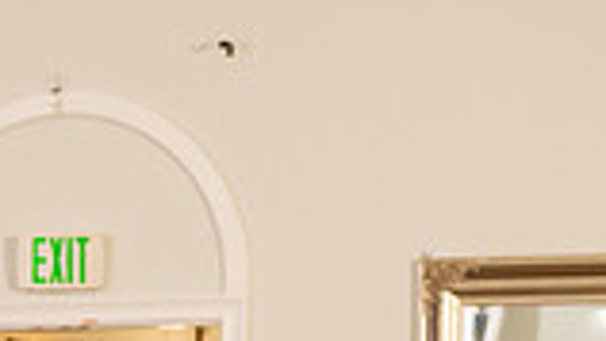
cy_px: 734
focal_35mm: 173
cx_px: -134
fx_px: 2781
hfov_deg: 12.1
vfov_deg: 6.7
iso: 500
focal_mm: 45
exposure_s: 1/160
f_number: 4.5
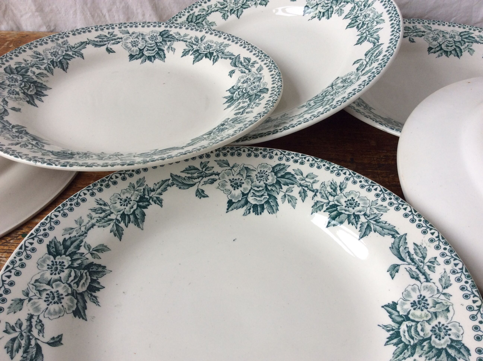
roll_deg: +1.4
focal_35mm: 32
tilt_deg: -41.6
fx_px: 446
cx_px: 242
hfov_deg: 56.9
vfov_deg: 44.1
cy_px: 180
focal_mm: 3.3
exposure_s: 1/100
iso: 40
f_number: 2.4
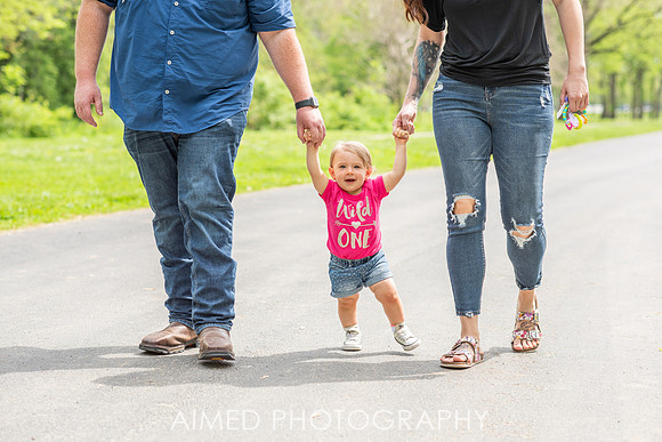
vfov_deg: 16.1
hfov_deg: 23.9
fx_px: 1563
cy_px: 221
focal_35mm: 85
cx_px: 331
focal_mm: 85
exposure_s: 1/1000
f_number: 3.5
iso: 200
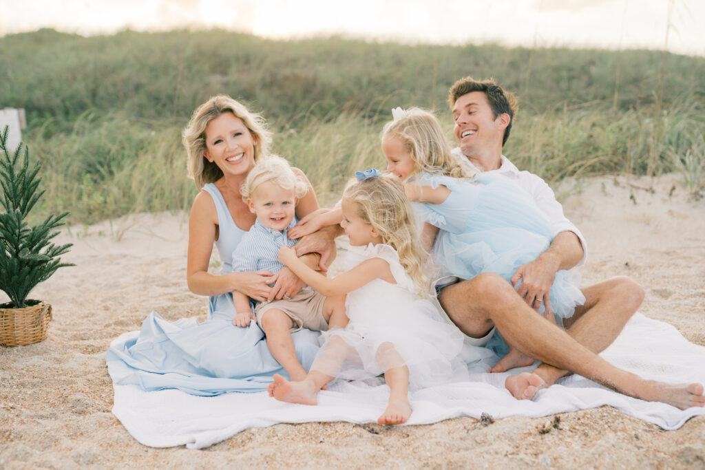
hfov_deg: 39.6
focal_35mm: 50
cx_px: 352
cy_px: 235
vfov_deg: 27.0
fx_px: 979
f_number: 2.8
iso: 80
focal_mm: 50
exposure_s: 1/800
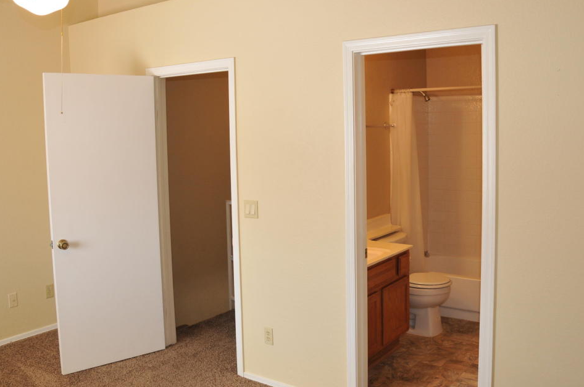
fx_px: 535
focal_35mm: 33
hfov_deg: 57.3
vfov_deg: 39.8
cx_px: 304
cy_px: 170
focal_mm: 18
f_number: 3.5
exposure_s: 1/60
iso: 400
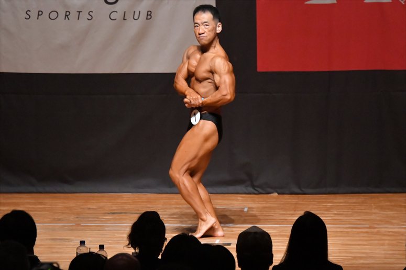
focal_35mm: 300
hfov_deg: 6.9
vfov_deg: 4.6
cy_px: 135
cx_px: 203
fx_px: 3382
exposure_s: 1/400
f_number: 5.6
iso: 10000
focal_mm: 200
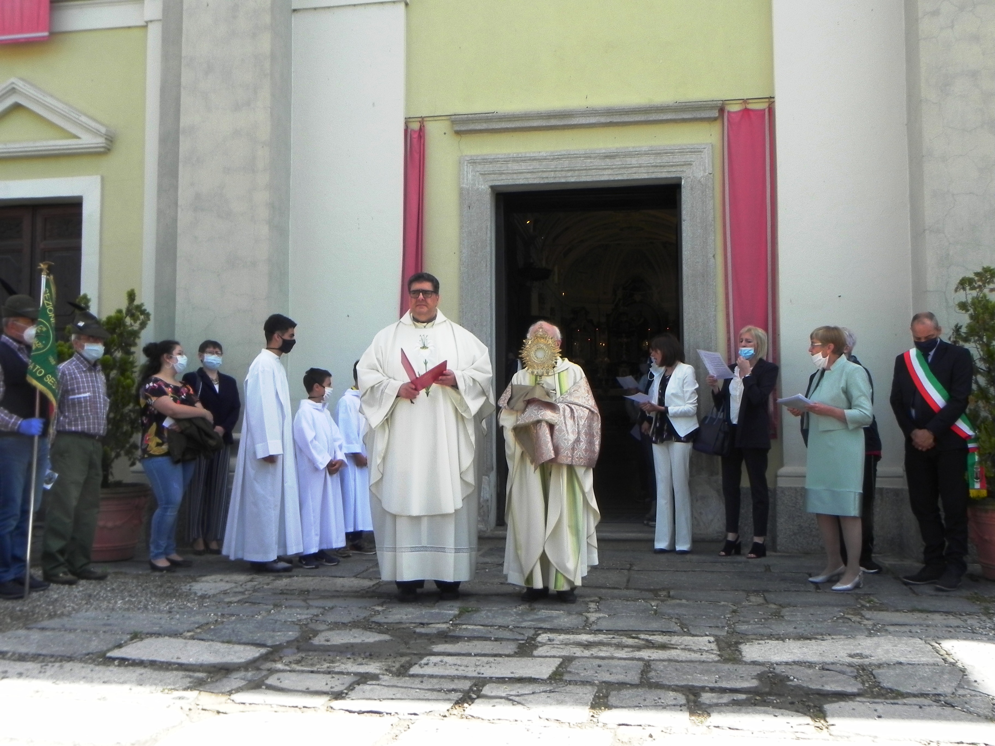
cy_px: 373
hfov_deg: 50.1
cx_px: 498
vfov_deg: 38.7
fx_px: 1064
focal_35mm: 37
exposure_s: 1/98.8
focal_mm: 6.6
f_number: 8
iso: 160
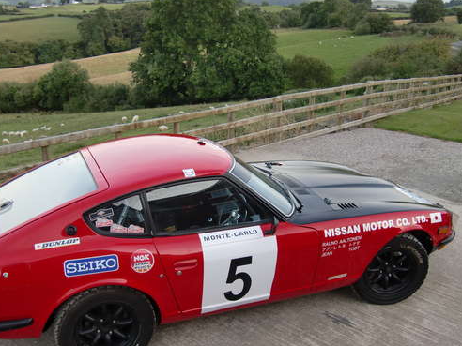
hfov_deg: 49.9
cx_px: 187
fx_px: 494
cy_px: 209
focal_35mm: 37
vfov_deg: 38.5
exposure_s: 1/60
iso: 64
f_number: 2.6
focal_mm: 4.9
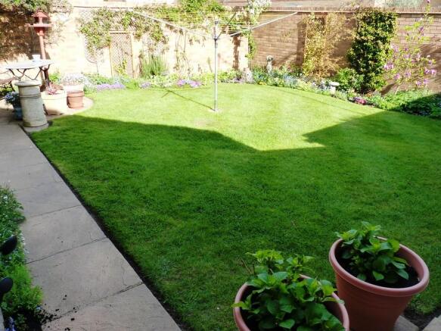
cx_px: 220
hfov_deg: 65.3
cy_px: 166
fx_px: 344
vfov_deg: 51.3
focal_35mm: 27
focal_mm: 4.8
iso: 125
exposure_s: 1/160
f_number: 4
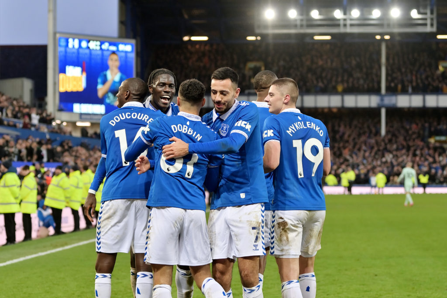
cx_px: 224
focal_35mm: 70
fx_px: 869
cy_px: 149
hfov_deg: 28.8
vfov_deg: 19.5
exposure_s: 1/1250
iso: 1600
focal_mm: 70
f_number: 3.2
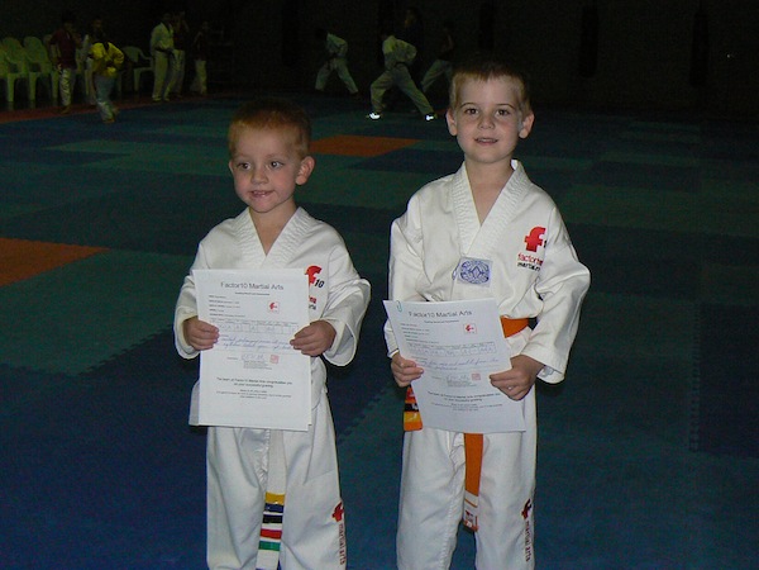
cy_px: 285
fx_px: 1074
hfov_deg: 38.9
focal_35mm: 49
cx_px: 380
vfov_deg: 29.7
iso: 200
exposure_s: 1/40
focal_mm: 6
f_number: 2.8
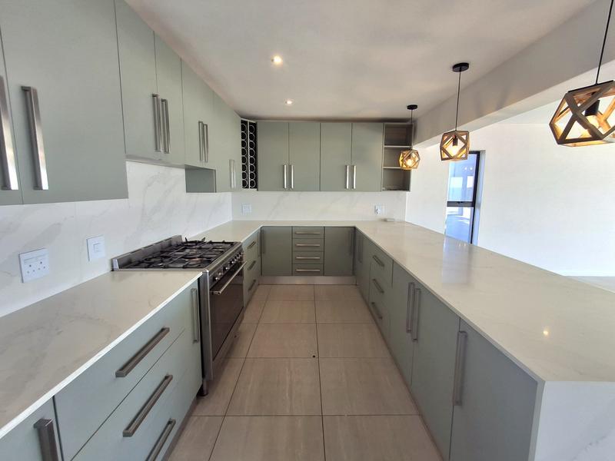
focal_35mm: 16
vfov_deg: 78.1
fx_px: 284
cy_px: 230
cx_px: 308
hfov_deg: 94.5
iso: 40
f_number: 2.2
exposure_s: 1/120
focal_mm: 1.64
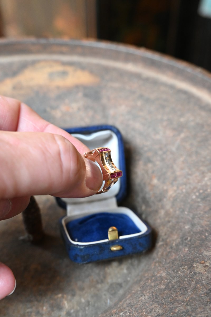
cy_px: 158
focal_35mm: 44
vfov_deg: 45.0
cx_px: 106
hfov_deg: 30.8
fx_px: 382
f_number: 6.3
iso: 2000
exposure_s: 1/50
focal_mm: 29
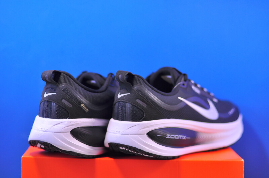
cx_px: 134
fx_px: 560
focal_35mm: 75
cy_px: 89
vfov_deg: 18.1
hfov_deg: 27.0
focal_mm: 50
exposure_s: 1/320
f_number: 2
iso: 250
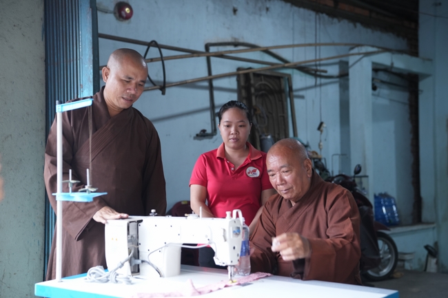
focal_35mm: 50
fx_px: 622
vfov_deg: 27.0
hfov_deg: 39.6
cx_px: 224
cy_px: 149
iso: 1000
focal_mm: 50
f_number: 2.8
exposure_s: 1/100
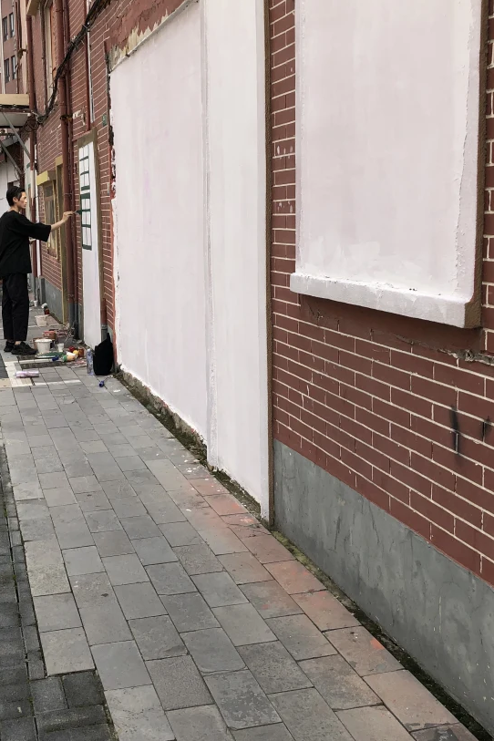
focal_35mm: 43
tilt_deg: -7.5
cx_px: 151
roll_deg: +1.4
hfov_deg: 30.9
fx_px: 885
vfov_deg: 45.4
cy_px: 344
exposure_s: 1/1297
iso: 20
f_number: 1.8
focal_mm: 4
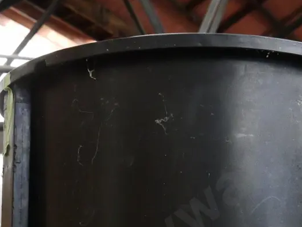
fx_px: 750
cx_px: 210
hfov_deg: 22.6
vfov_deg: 16.9
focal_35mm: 86
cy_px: 203
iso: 6400
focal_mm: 22
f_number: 4.2
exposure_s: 1/320
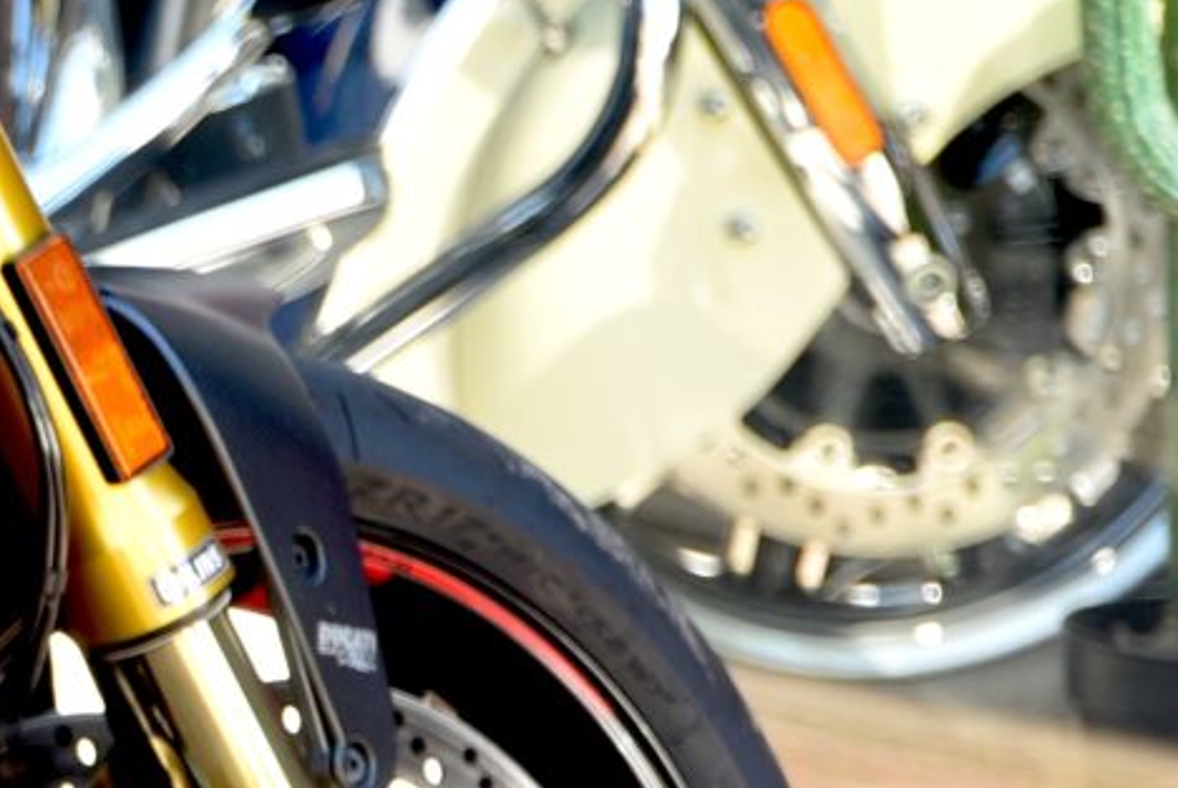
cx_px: -1963
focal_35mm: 339
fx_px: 11103
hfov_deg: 5.8
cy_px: 603
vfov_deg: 4.1
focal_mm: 62
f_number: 3.2
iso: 100
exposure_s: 1/60
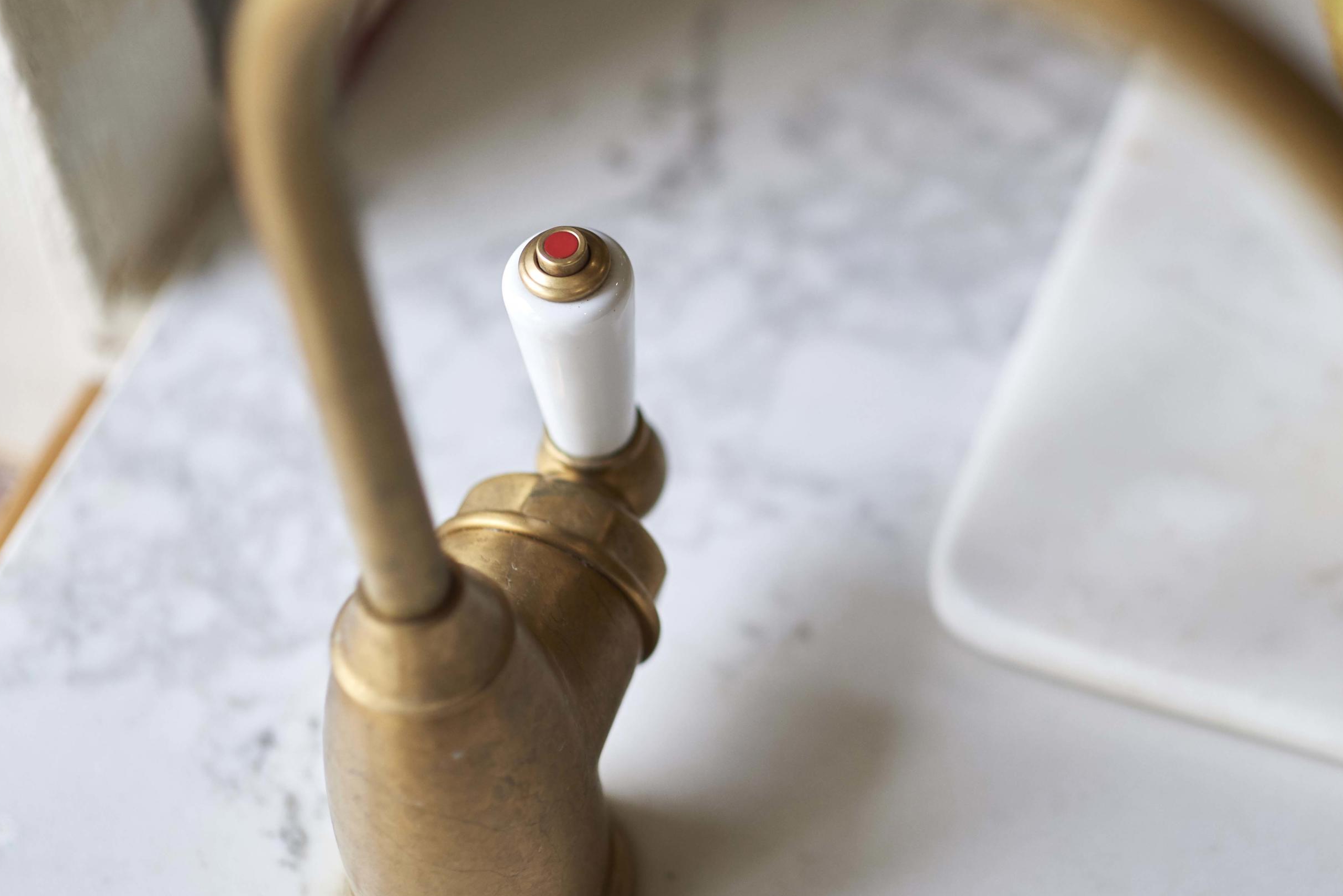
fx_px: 2947
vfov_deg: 17.3
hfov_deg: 25.5
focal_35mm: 79
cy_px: 414
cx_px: 929
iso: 640
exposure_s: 1/500
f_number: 2.5
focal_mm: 50
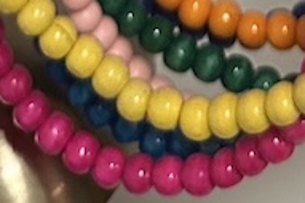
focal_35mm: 174
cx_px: 303
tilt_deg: -17.5
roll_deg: -2.2
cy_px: -797
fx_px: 1473
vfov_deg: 5.8
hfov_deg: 11.7
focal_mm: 6.86
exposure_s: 1/50
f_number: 1.78
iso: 400
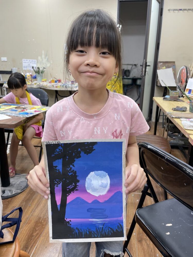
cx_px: 96
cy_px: 128
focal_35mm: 26
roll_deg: -0.2
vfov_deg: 67.3
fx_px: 193
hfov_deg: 53.1
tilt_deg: -17.1
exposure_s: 1/100
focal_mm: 4.2
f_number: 1.6
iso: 80
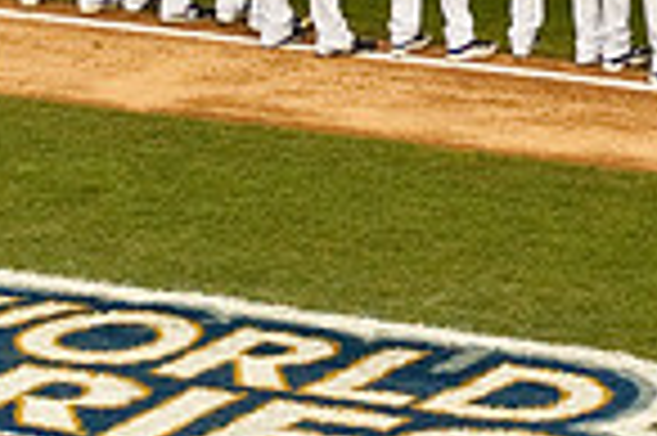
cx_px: 164
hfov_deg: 4.7
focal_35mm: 438
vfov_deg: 3.1
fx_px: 7984
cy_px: -203
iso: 640
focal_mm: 70
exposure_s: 1/160
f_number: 7.1
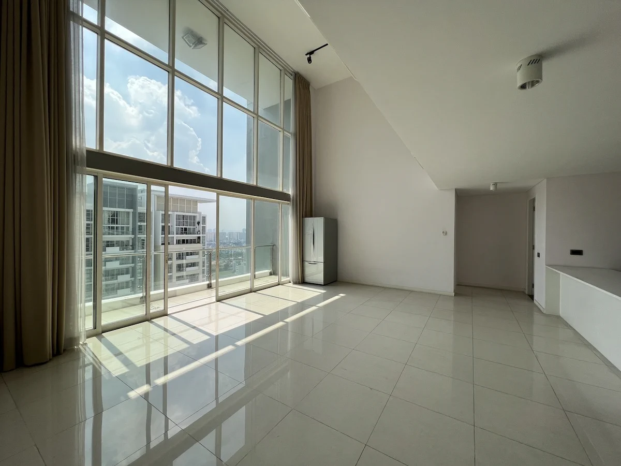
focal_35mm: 13
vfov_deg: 89.9
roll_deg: -1.2
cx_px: 310
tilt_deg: -1.4
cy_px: 233
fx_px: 233
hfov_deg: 106.2
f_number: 1.8
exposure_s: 1/1815
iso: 32
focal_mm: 1.57
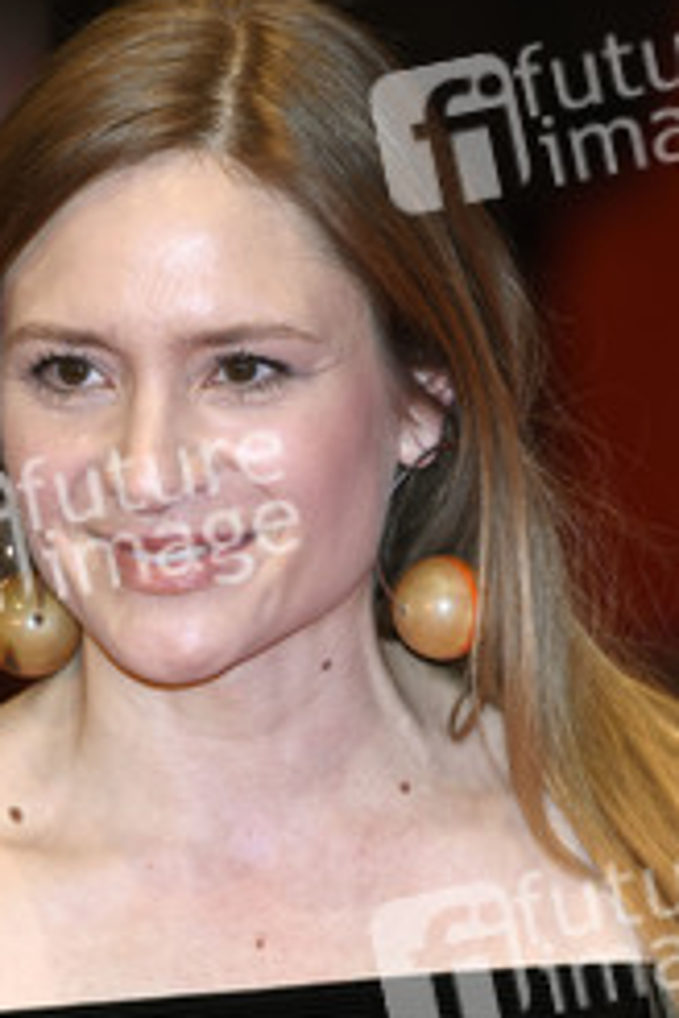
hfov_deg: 2.8
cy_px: 737
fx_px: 13805
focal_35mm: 488
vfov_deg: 4.2
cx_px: 207
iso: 400
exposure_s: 1/320
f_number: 3.5
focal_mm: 200
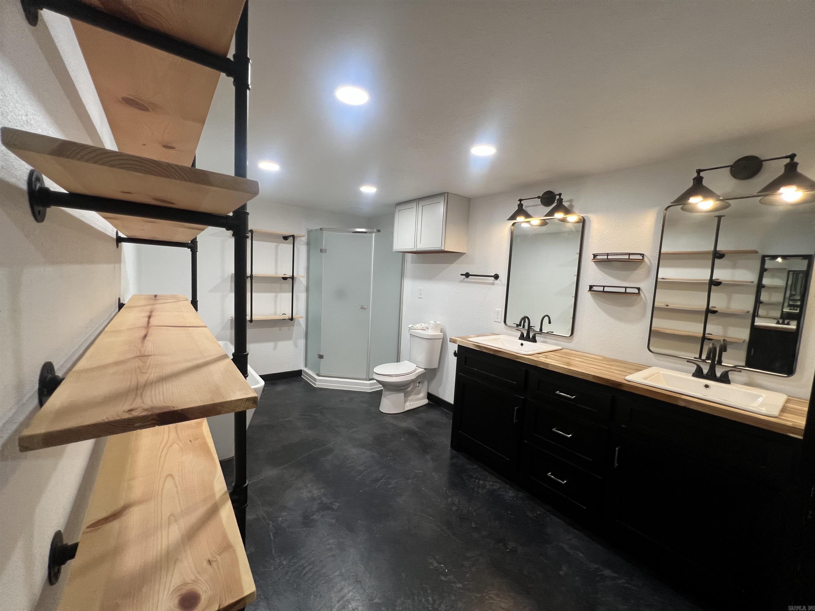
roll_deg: -2.9
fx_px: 306
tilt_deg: -6.7
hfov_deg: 106.2
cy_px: 306
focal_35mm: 13
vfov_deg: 89.9
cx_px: 408
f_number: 1.8
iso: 200
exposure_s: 1/120
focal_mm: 1.57
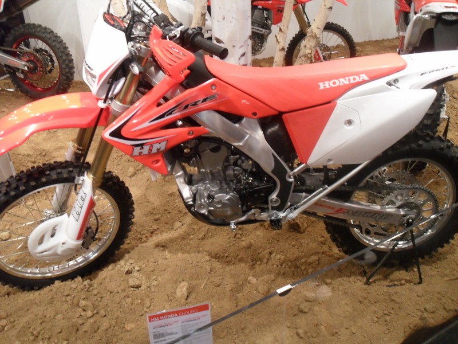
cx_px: 229
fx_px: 463
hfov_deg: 52.6
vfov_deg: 40.7
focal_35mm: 35
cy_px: 172
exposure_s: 1/20
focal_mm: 6.2
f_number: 2.8
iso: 200
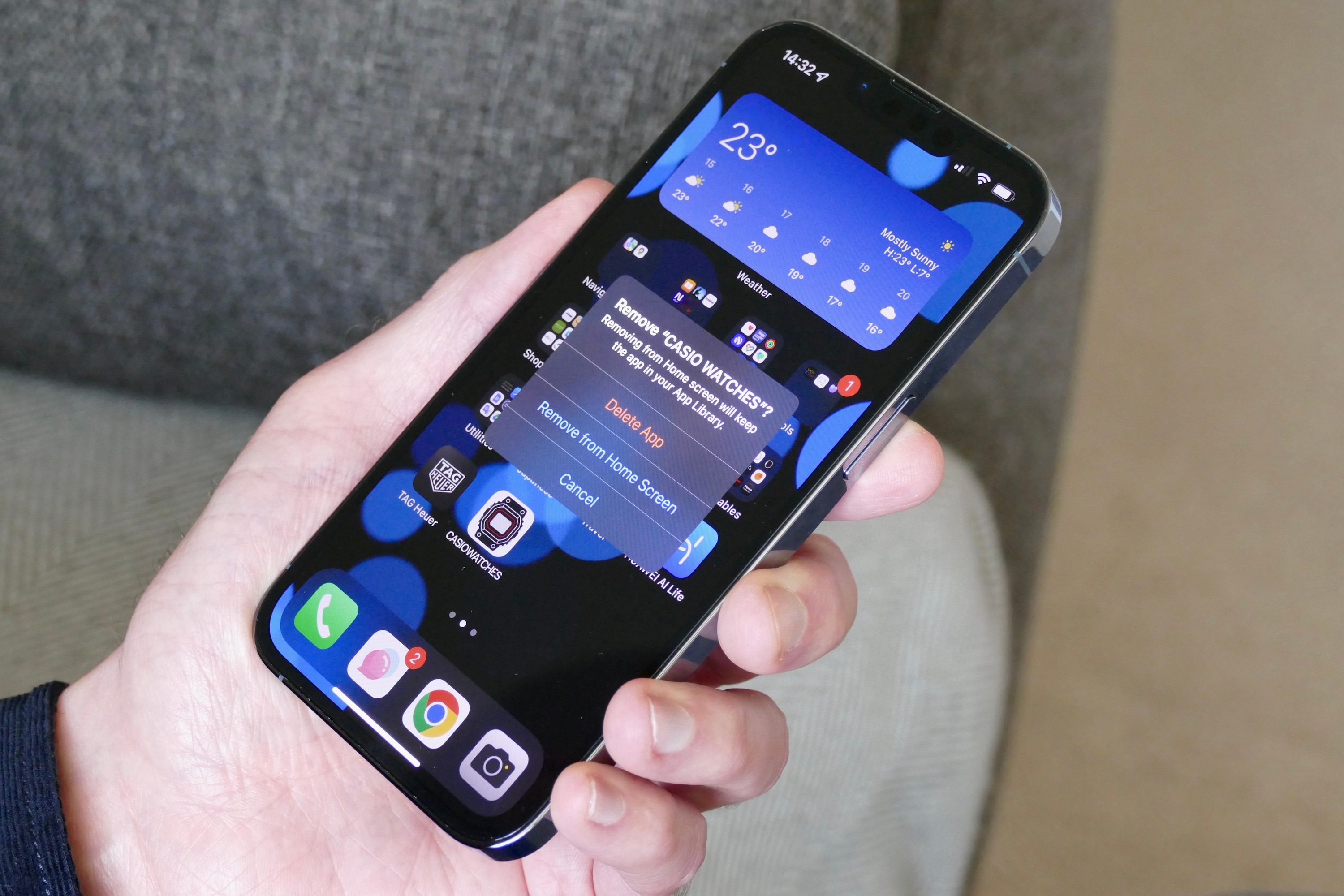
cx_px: 672
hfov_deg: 24.2
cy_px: 448
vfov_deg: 16.3
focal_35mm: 84
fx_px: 3136
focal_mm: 30.68
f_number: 4.5
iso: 1600
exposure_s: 1/30
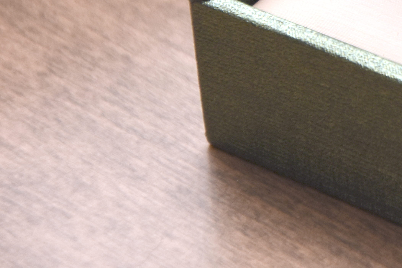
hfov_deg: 4.6
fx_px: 5030
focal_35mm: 450
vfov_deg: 3.0
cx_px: 535
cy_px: -114
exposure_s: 1/125
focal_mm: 105
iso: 320
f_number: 5.6
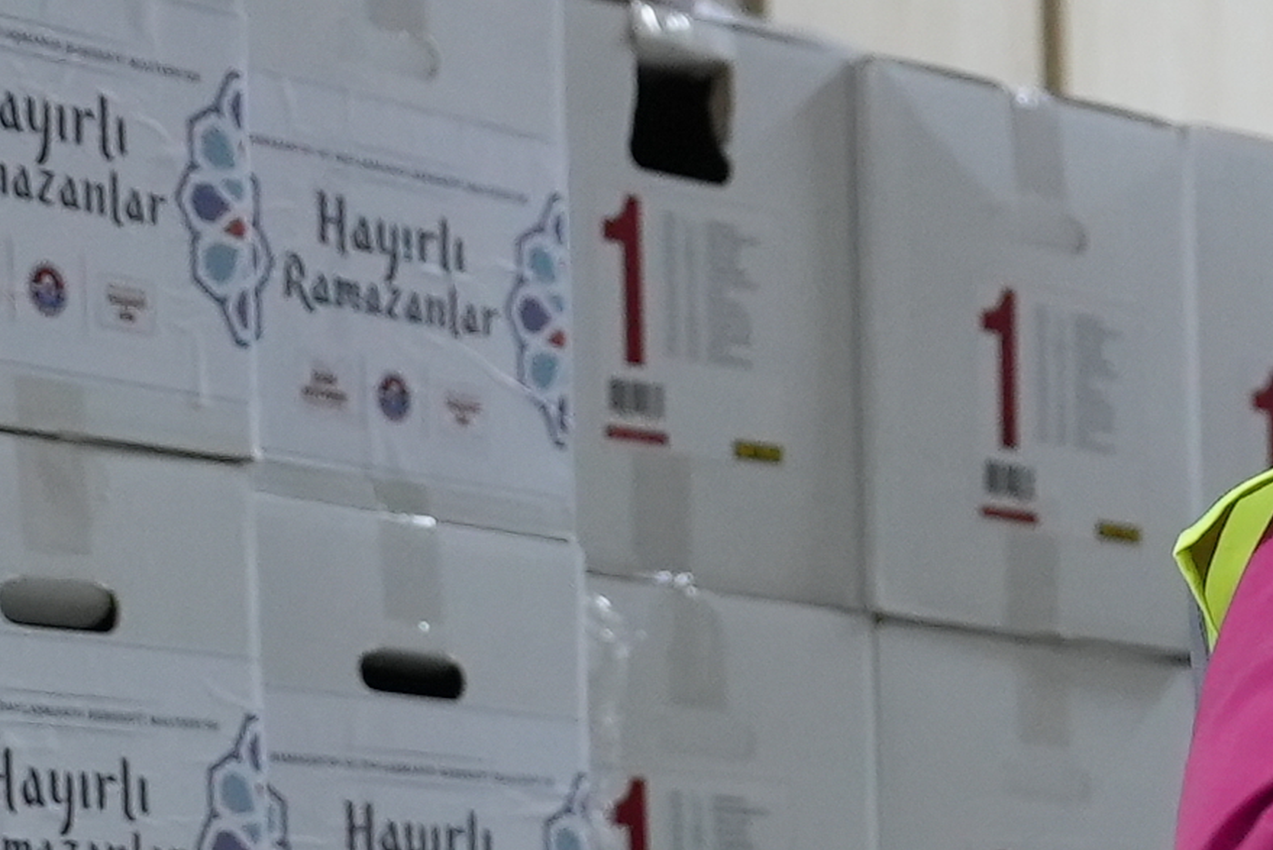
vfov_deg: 8.1
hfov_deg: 12.5
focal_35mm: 164
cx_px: 962
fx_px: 5802
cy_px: 1564
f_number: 2.8
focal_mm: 34
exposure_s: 1/160
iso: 3200
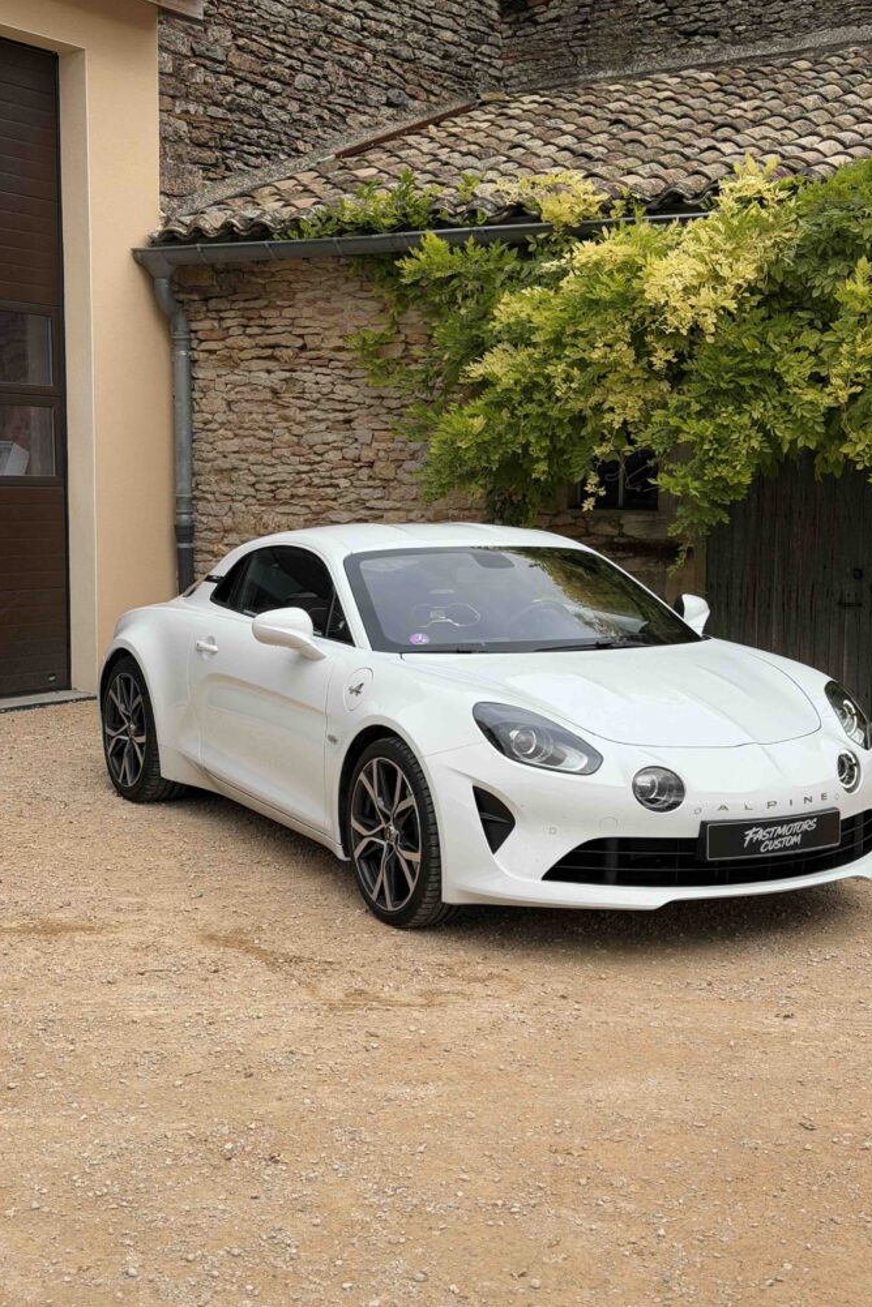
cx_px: 490
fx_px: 1853
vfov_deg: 38.9
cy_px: 654
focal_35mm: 51
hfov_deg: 26.5
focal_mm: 6.76
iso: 64
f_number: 1.78
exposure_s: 1/2033
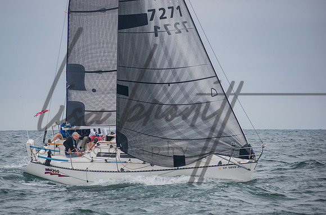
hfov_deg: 7.1
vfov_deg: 4.7
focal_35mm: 289
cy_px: 119
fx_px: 2613
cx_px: 147
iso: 400
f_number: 5.6
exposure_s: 1/640
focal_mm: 175
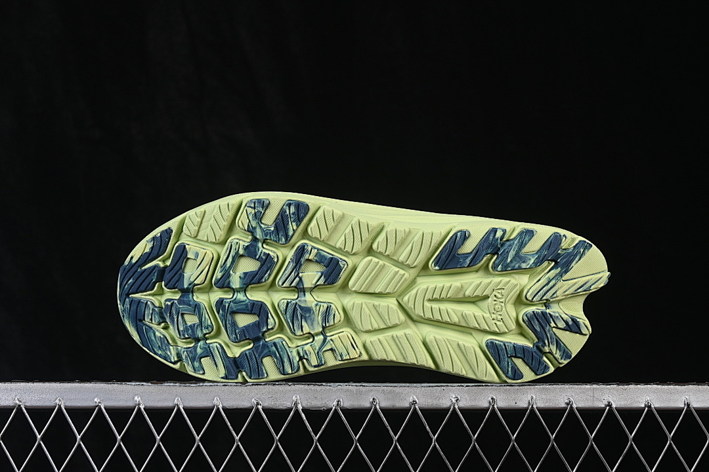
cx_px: 354
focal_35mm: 75
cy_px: 236
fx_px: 1477
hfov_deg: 27.0
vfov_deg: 18.2
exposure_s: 1/80
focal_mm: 50
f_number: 8
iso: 160
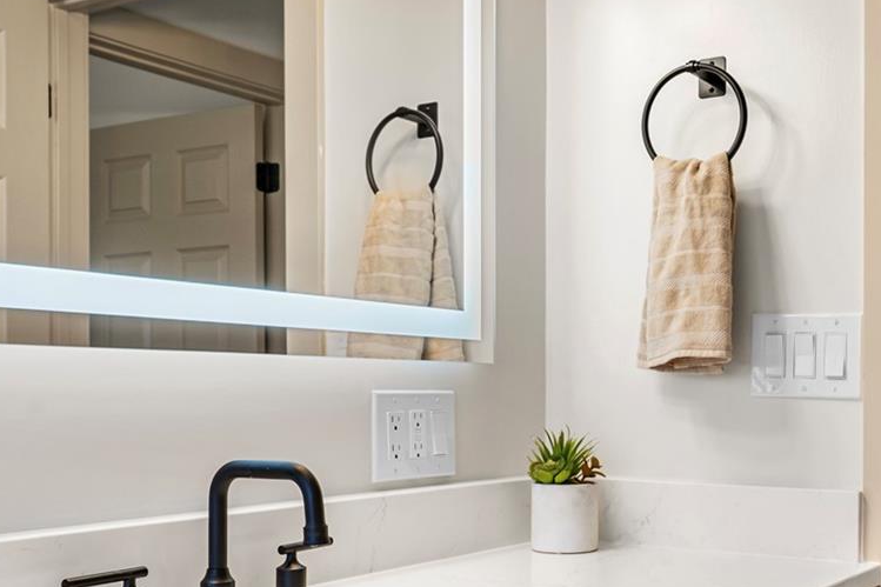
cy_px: 353
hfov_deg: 41.0
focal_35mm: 47
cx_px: 628
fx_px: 1150
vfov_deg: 28.6
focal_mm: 22
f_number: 9
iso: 320
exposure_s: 1/20
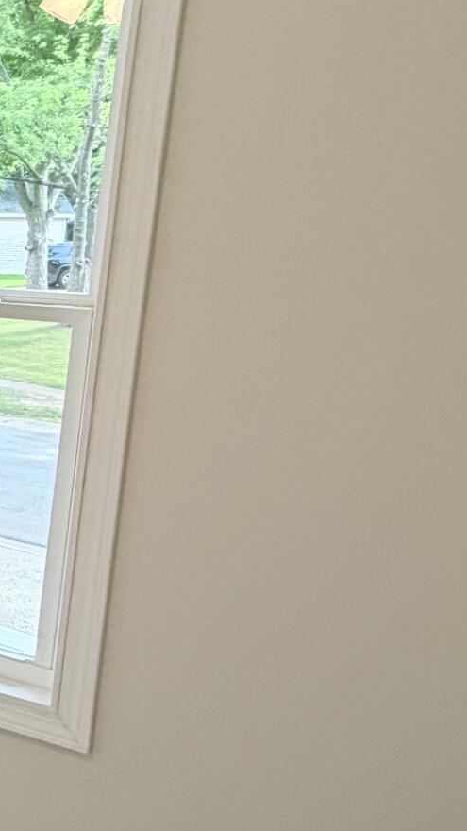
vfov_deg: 39.9
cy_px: 395
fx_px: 1145
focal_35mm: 52
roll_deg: -0.3
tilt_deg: -10.2
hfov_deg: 15.4
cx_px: -592
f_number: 2.2
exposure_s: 1/120
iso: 100
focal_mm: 2.22
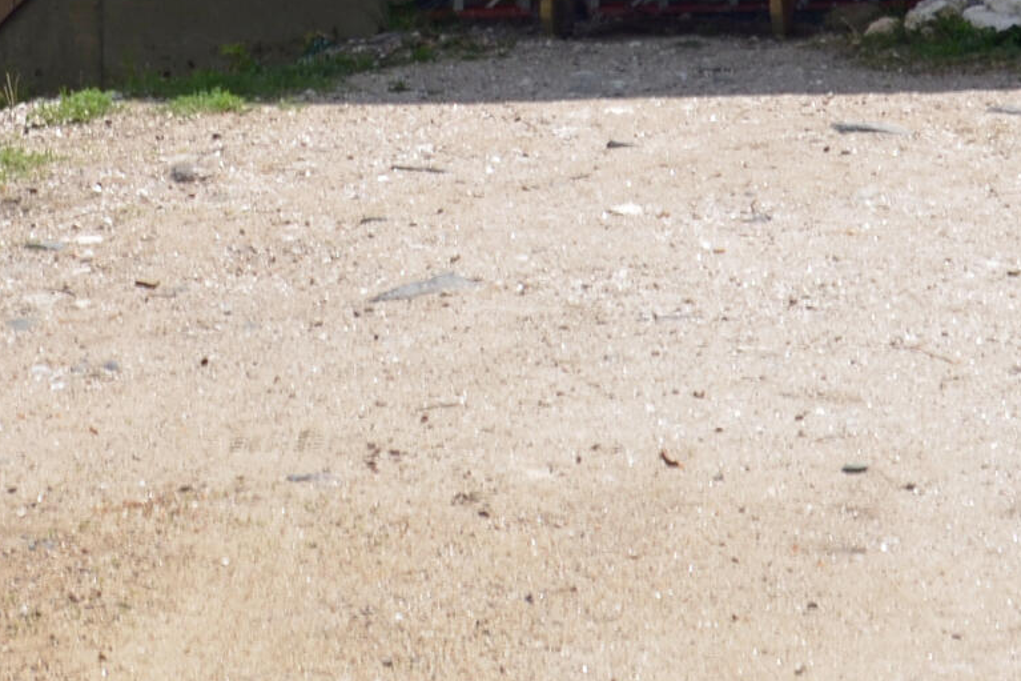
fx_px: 3486
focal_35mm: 123
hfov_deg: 16.6
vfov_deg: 10.4
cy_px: -626
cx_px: 309
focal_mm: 21
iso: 100
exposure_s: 1/250
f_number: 8
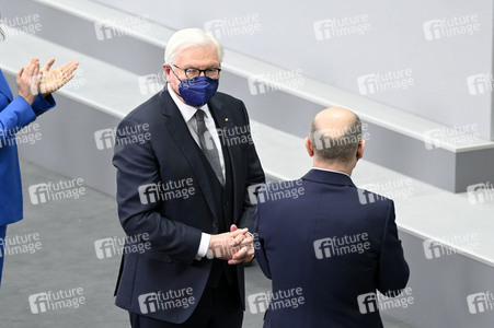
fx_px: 3291
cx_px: 247
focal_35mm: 240
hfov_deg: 8.6
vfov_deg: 5.7
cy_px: 164
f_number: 5.6
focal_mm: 240
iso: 8000
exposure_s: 1/320
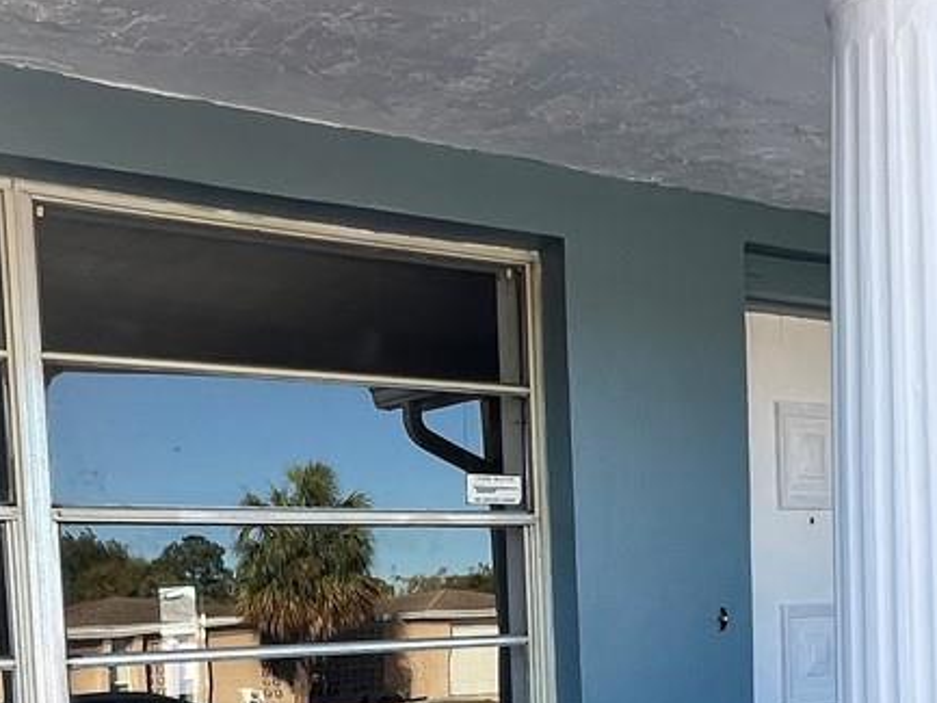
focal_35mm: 48
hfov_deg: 38.9
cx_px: 270
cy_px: 766
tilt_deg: -4.2
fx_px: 1300
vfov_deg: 27.8
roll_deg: +3.1
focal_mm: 1.57
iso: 32
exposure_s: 1/259
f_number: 1.8
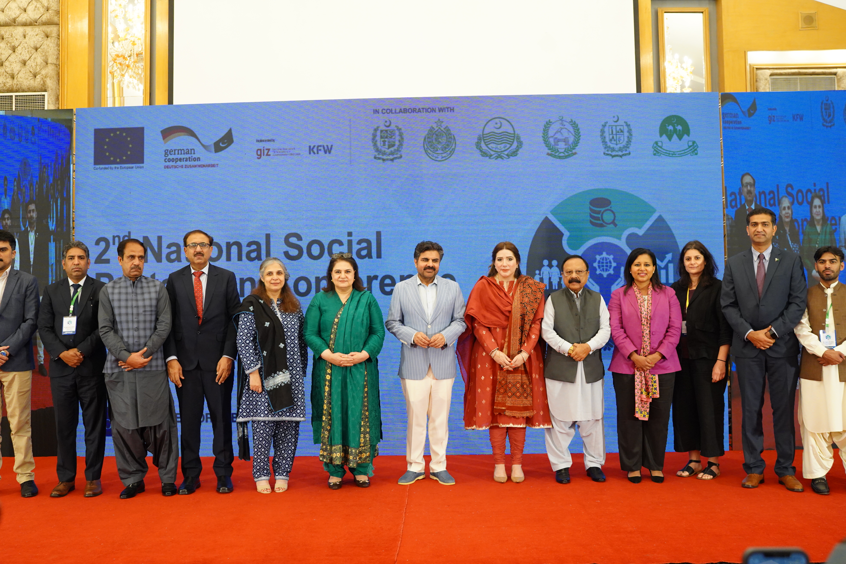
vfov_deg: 37.9
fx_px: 822
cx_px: 423
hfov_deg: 54.4
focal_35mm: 35
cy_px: 282
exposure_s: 1/125
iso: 3200
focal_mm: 35
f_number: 4
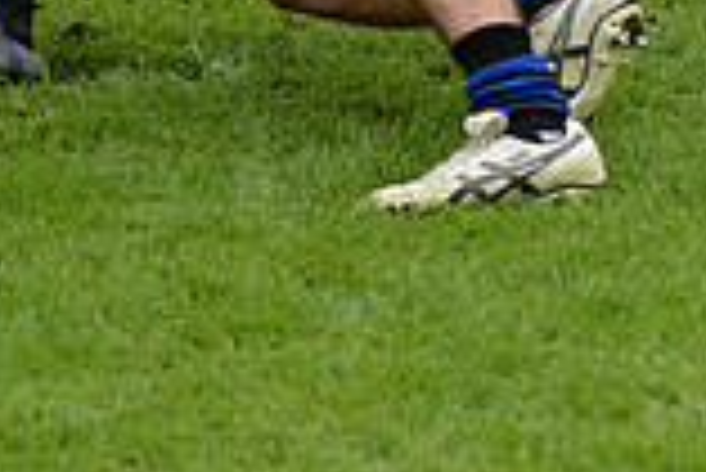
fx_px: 5064
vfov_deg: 5.3
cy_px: -380
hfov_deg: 8.0
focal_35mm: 258
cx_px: 315
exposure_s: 1/640
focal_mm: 70
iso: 320
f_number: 2.8
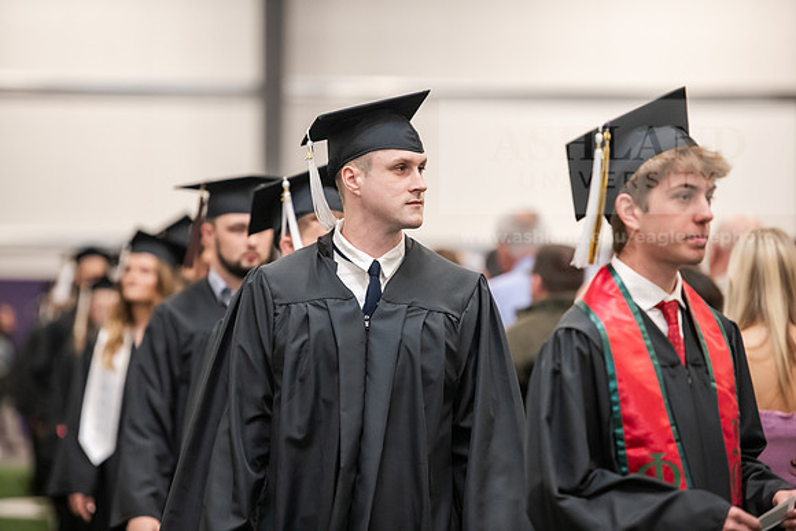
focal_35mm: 175
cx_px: 398
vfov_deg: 7.9
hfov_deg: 11.7
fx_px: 3870
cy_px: 266
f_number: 3.2
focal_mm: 175
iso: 2500
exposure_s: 1/200
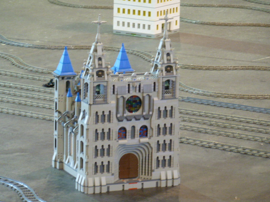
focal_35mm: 218
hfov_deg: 9.1
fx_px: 1699
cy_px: 99
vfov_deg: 6.8
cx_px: 135
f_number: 4.6
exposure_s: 1/10
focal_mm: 34.4
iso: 400
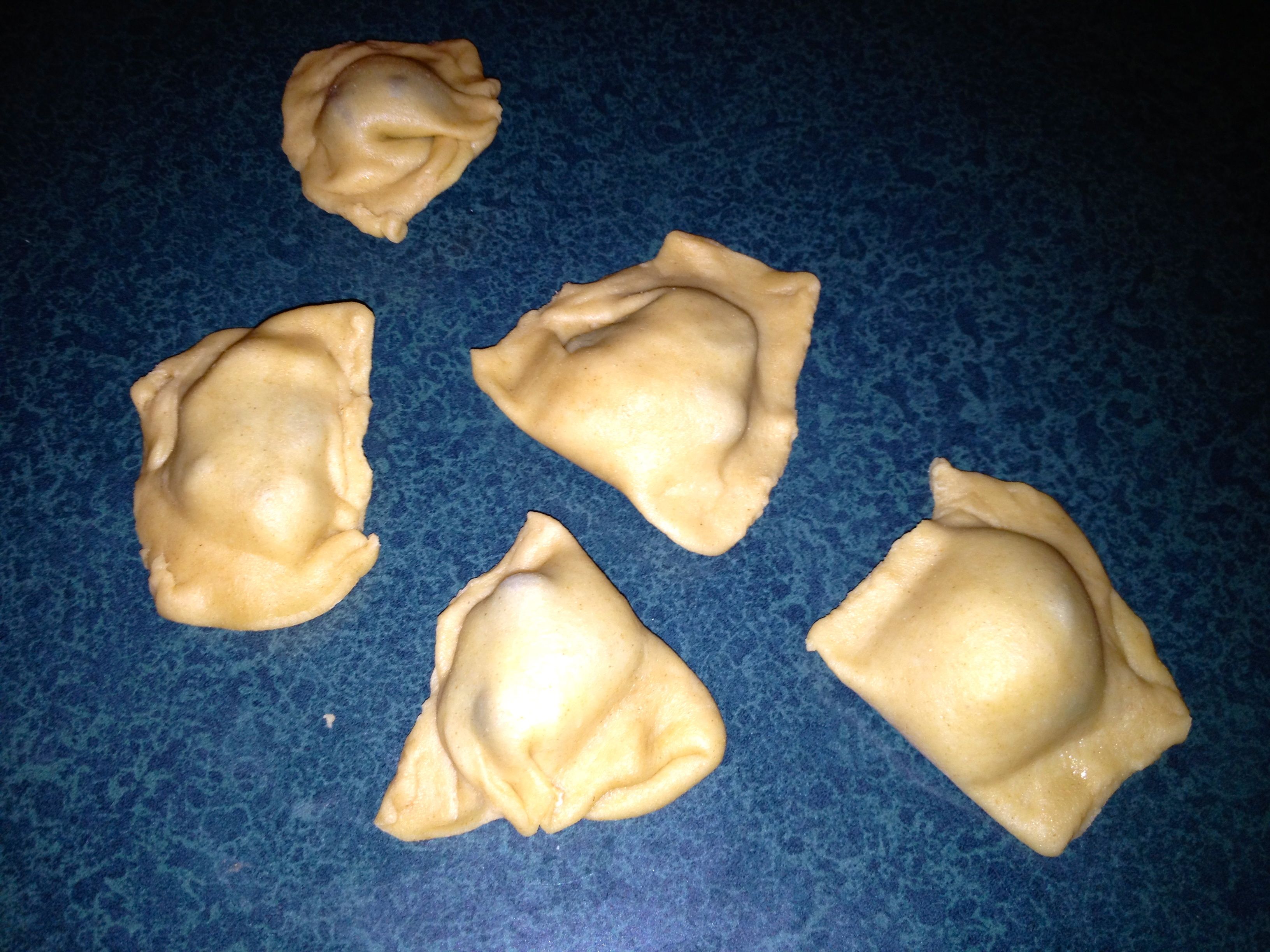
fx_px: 1284
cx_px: 635
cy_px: 476
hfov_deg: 52.6
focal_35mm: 35
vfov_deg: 40.7
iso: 64
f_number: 2.4
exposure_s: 1/33
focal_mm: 4.28
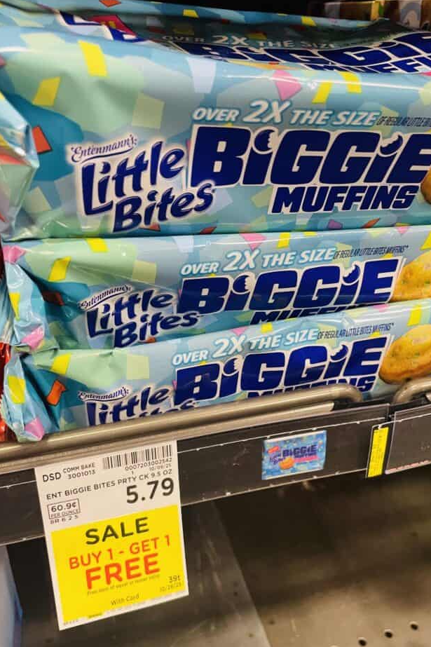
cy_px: 346
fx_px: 539
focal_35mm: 30
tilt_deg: -31.0
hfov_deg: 43.6
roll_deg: -2.6
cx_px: 222
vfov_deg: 61.9
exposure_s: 1/42
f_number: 1.6
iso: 200
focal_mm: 4.2
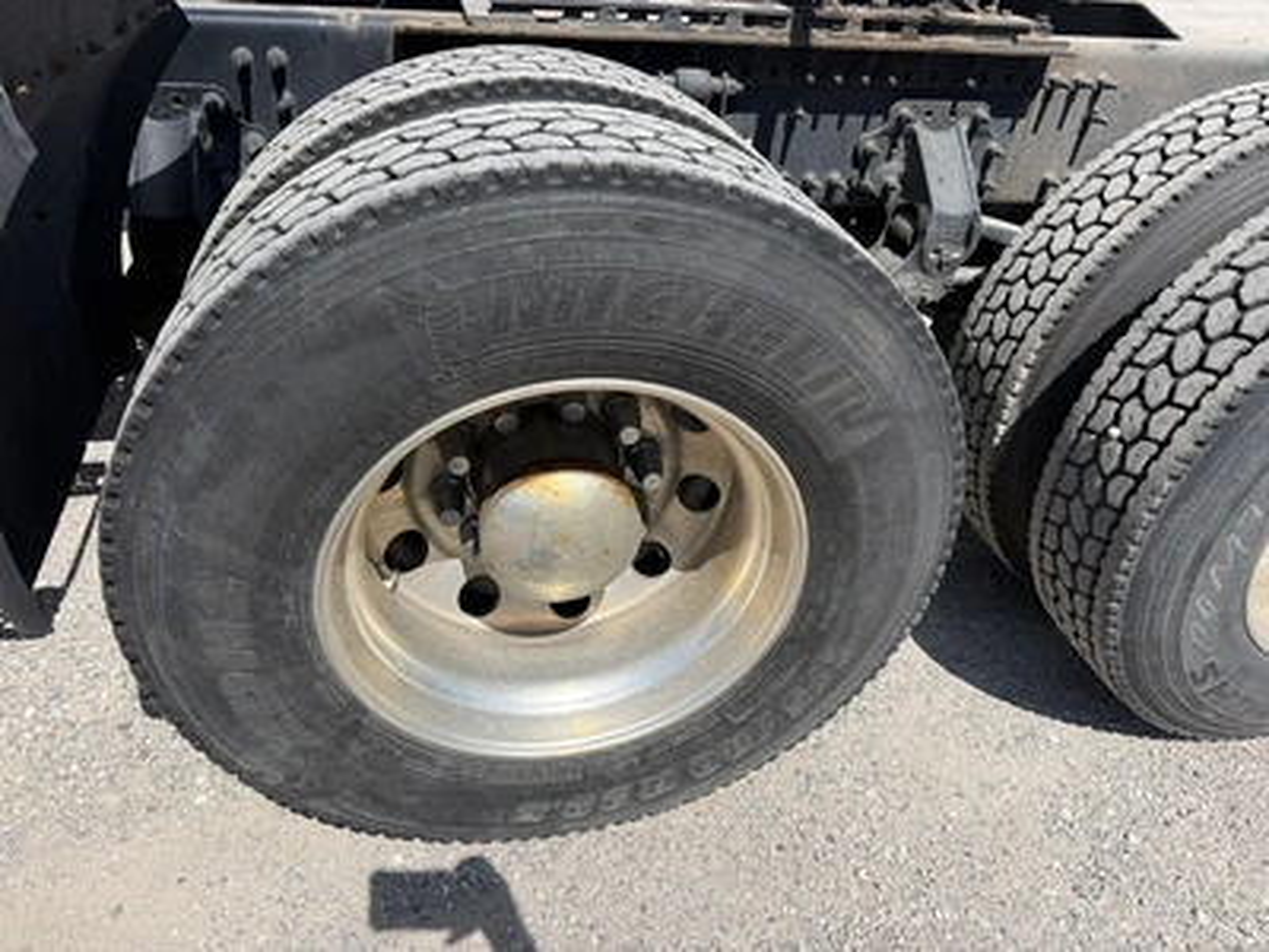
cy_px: 476
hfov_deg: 71.6
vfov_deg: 56.8
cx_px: 634
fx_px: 880
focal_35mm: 24
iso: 80
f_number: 1.78
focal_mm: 6.76
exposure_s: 1/3953
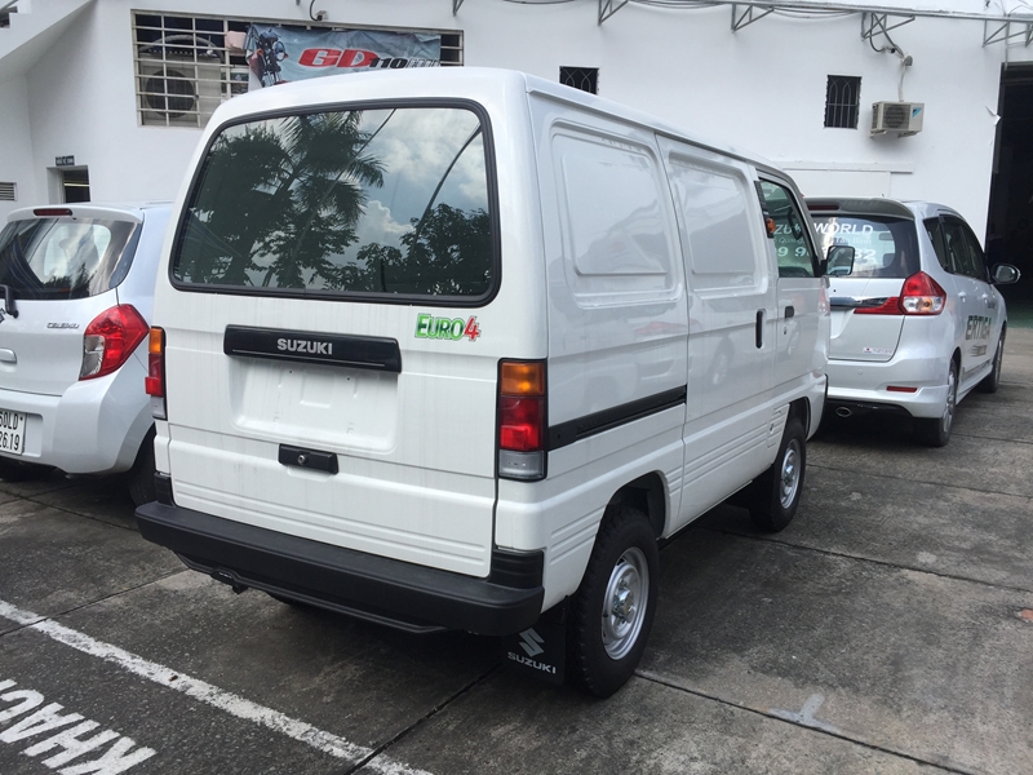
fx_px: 865
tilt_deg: -8.3
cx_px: 516
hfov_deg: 61.7
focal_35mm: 29
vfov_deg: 48.2
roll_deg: -2.7
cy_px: 388
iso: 32
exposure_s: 1/1099
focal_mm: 4.15
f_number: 2.2
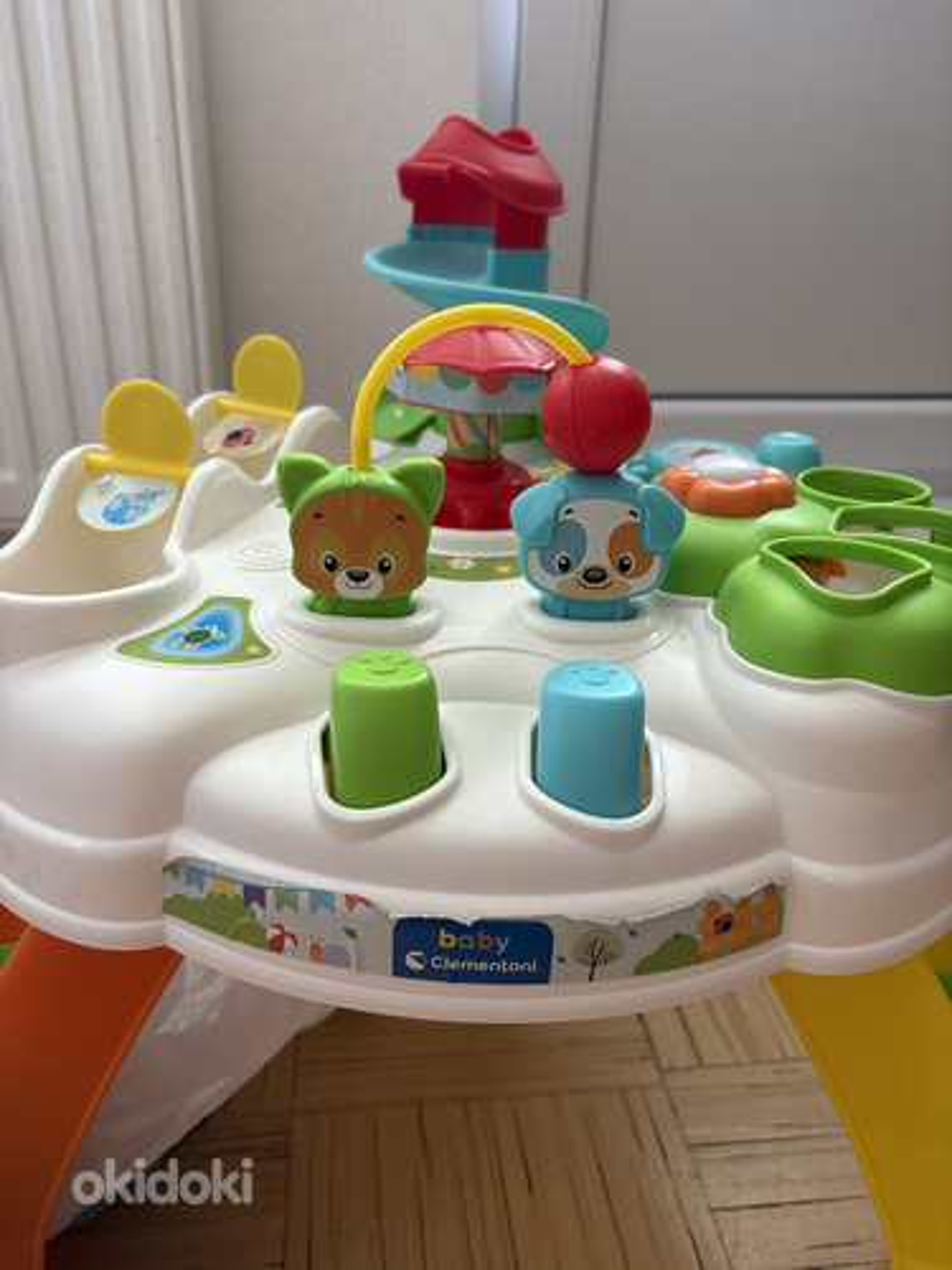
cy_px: 635
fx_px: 953
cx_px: 476
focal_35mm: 26
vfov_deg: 67.3
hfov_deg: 53.1
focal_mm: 5.96
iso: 125
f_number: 1.6
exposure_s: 1/77
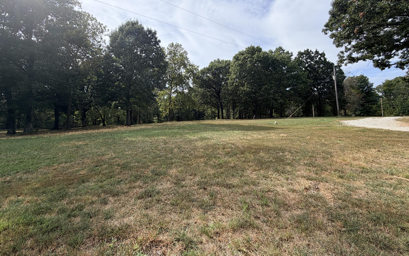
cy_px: 103
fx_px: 167
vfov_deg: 74.0
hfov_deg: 101.5
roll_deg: +0.5
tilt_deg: +3.5
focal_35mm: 15
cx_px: 204
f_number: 2.2
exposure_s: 1/853
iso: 20
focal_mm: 2.22
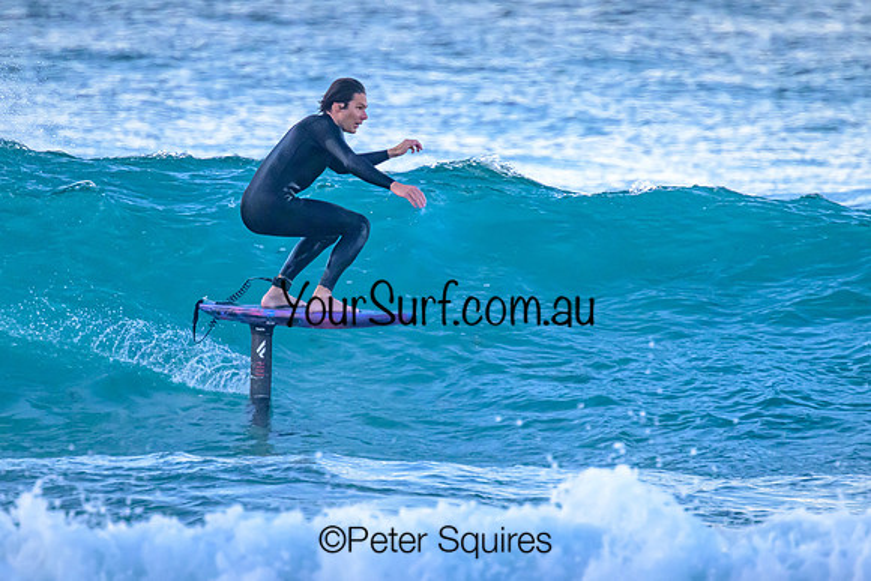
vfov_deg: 1.3
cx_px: 417
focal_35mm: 1047
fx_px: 25333
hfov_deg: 2.0
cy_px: 229
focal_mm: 800
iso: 4500
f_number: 11
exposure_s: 1/800
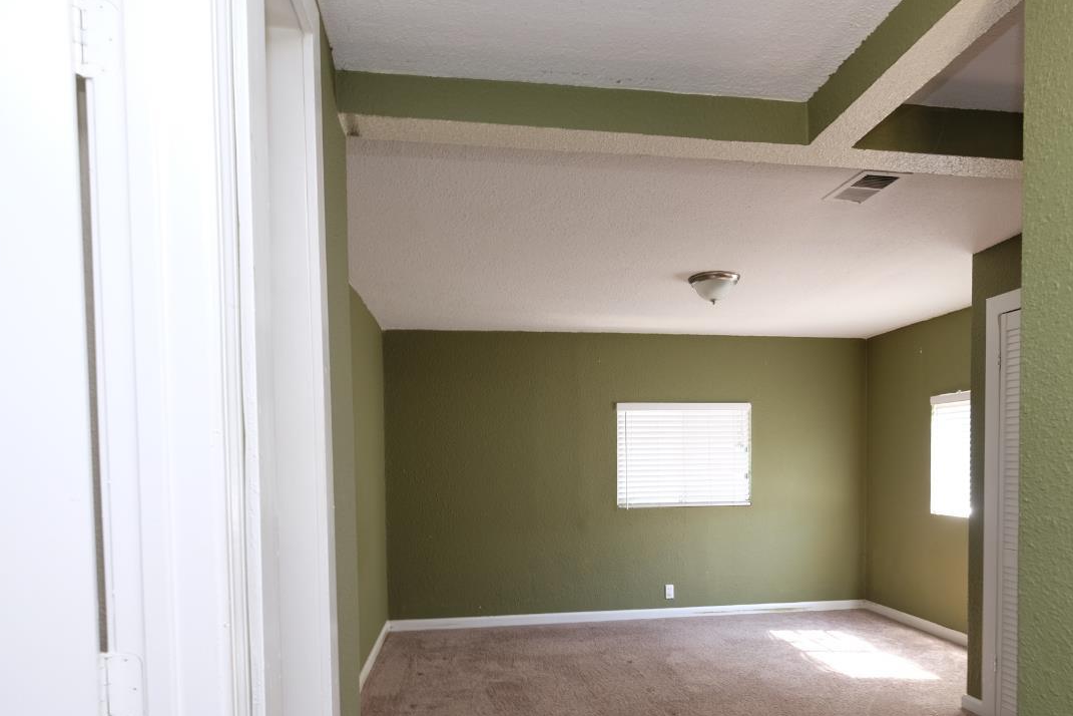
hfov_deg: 81.1
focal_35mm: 21
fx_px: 626
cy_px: 497
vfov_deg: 57.7
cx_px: 575
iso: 200
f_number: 4
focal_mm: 10
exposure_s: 1/3.1
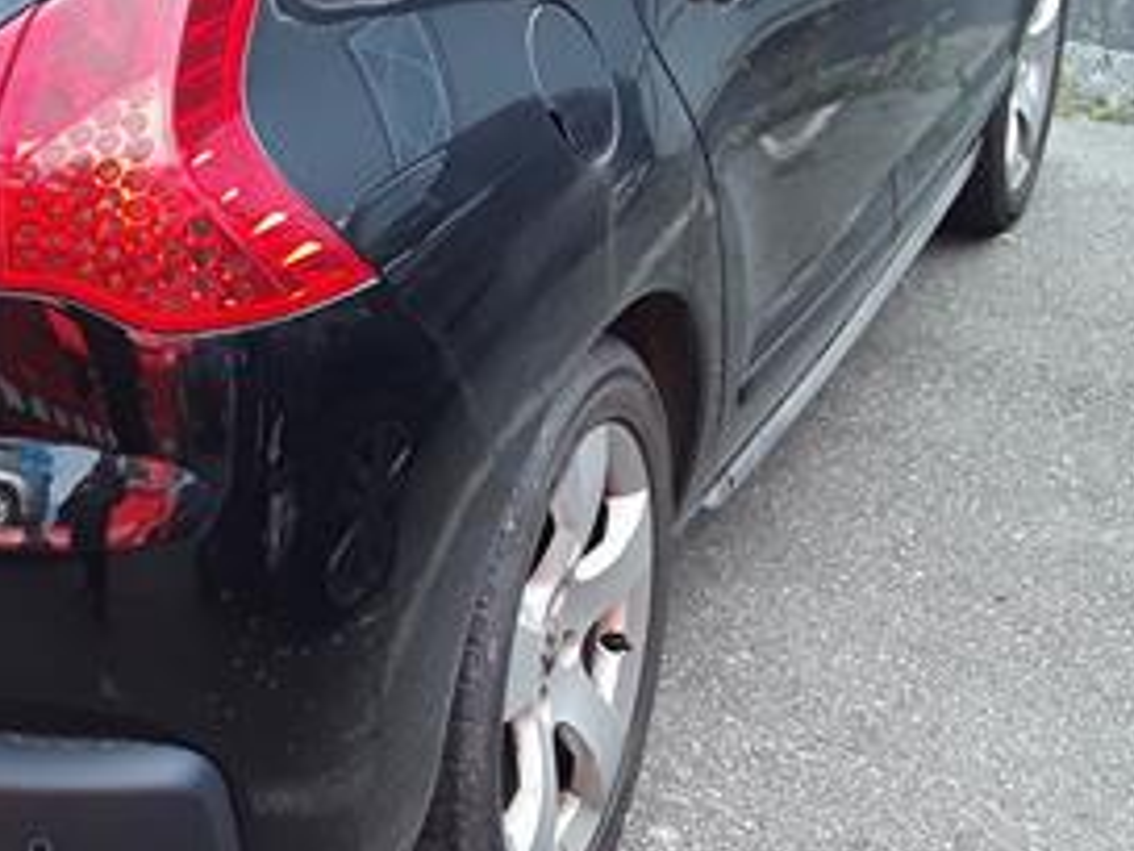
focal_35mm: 66
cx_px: 88
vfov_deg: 22.1
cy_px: 254
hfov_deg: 28.1
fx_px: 2162
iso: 40
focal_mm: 2.91
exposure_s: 1/144
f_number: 1.9
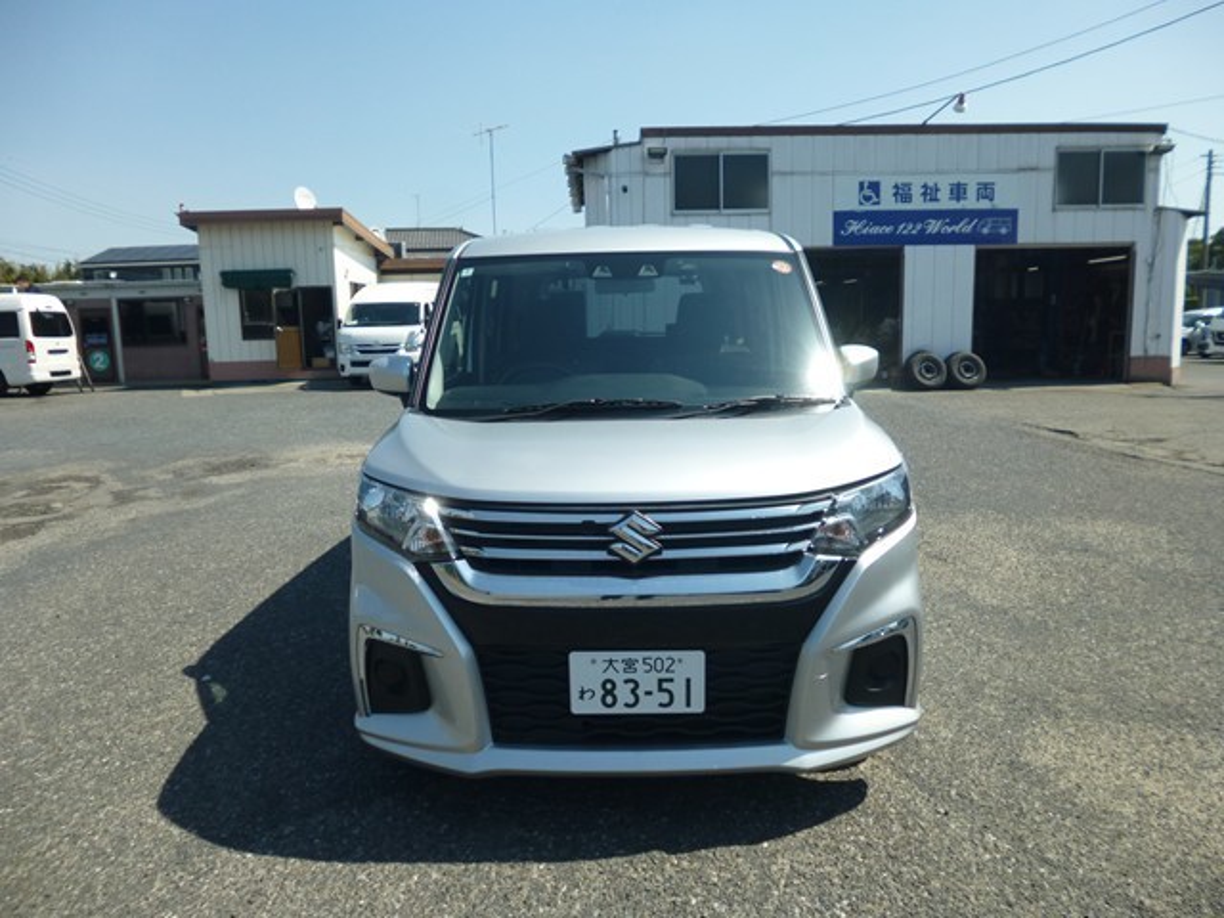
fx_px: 849
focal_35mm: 24
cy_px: 459
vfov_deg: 56.8
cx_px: 612
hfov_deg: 71.6
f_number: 9
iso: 100
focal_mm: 4.3
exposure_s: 1/200
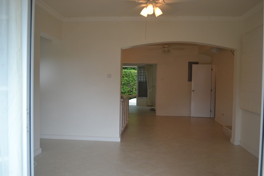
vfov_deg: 40.0
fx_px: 242
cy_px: 88
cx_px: 132
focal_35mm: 33
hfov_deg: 57.2
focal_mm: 22
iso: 400
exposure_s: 1/60
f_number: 3.8
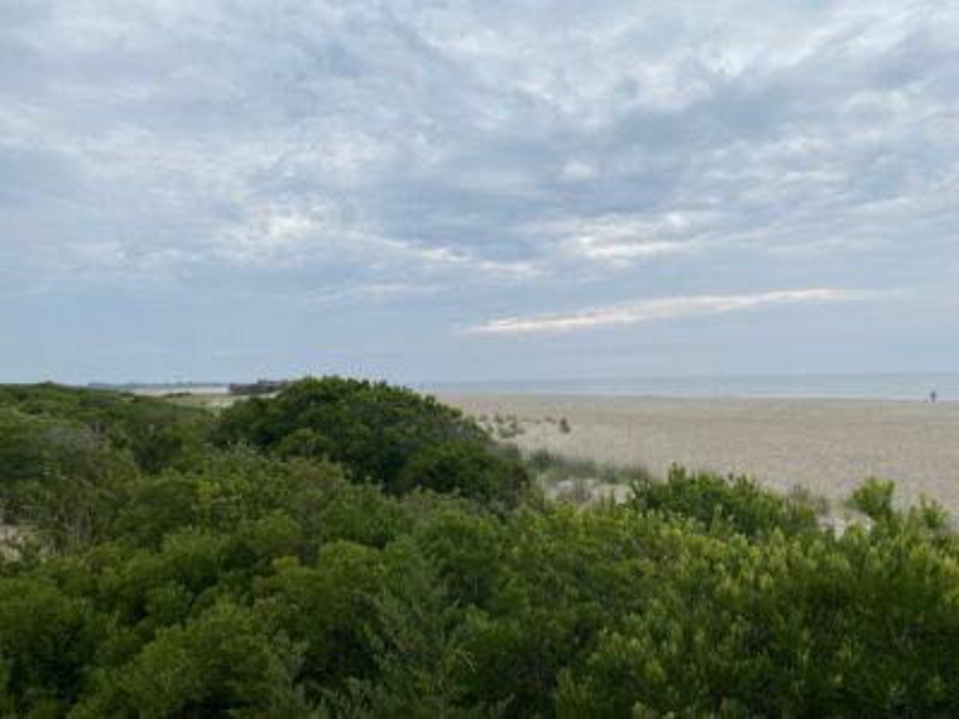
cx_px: 480
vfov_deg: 53.1
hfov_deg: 67.3
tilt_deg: +1.3
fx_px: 720
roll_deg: +1.2
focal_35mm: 26
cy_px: 360
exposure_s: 1/1543
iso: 32
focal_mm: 4.25
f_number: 1.8
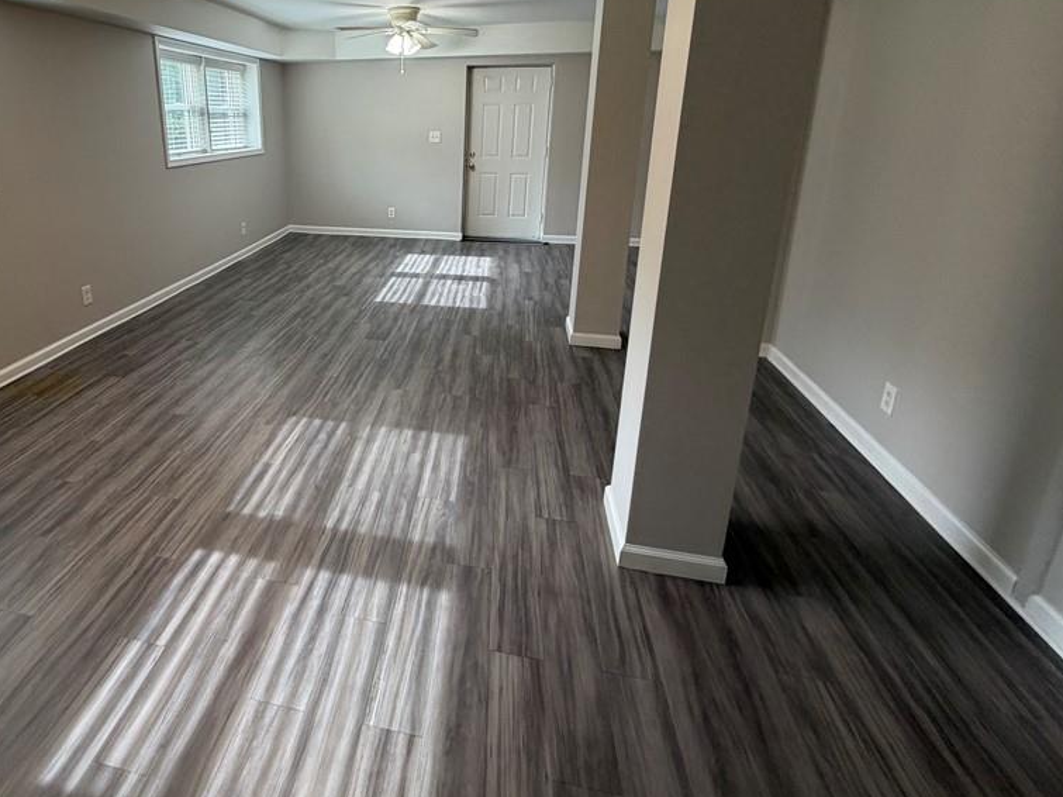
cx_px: 375
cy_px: 273
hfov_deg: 82.4
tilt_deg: -15.6
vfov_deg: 67.0
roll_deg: +0.5
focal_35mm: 19
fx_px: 583
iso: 200
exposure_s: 1/120
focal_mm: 2.22
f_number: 2.2
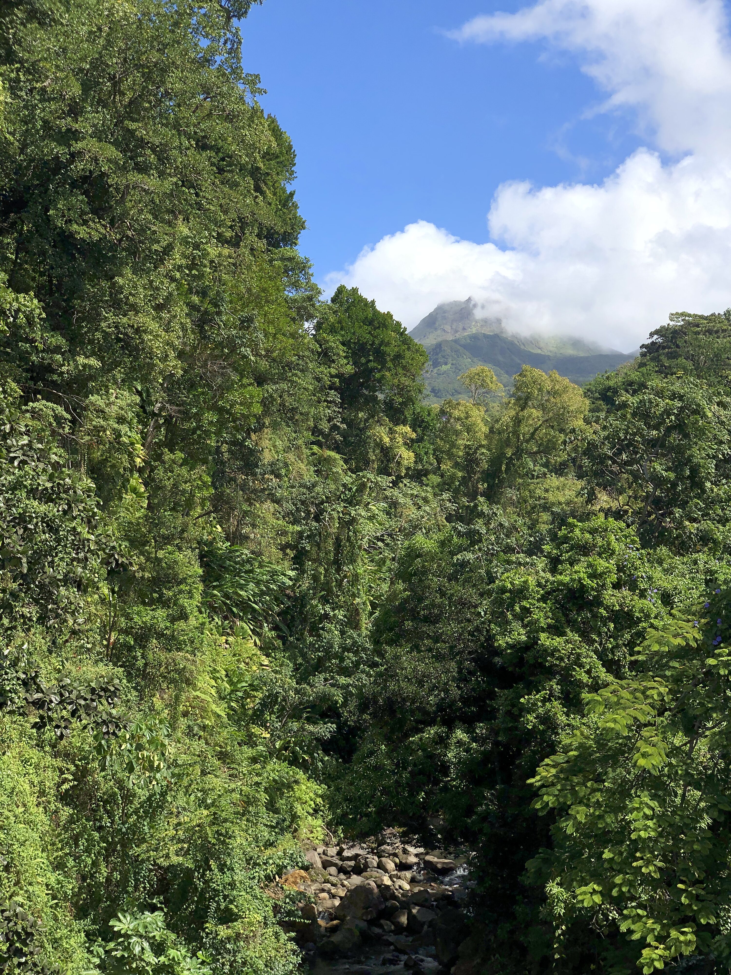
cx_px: 366
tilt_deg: +5.2
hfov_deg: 28.0
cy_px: 488
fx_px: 1464
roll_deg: +0.0
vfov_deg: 36.8
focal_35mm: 52
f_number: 2.4
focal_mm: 6
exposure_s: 1/1919
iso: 16
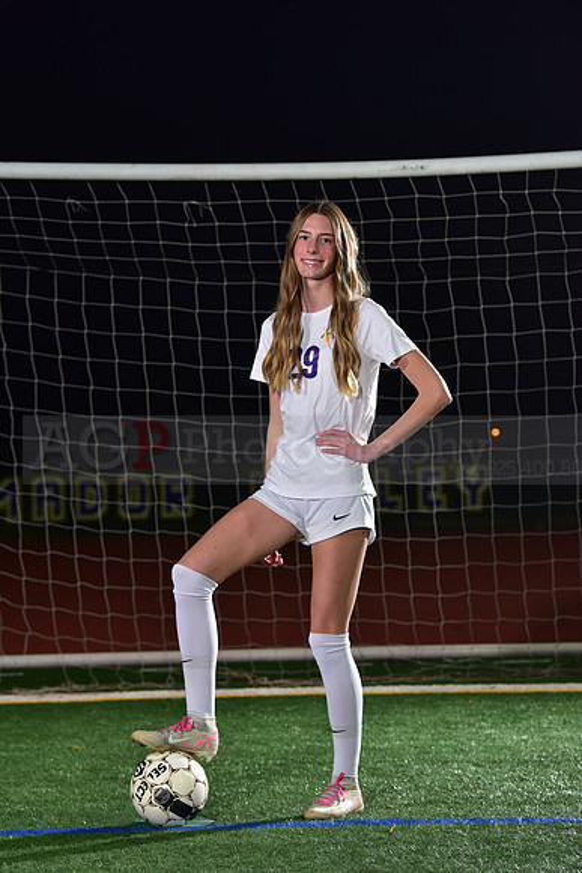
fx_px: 2666
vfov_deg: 18.6
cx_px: 291
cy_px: 436
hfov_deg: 12.5
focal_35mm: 110
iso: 1000
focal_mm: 110
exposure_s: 1/200
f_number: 5
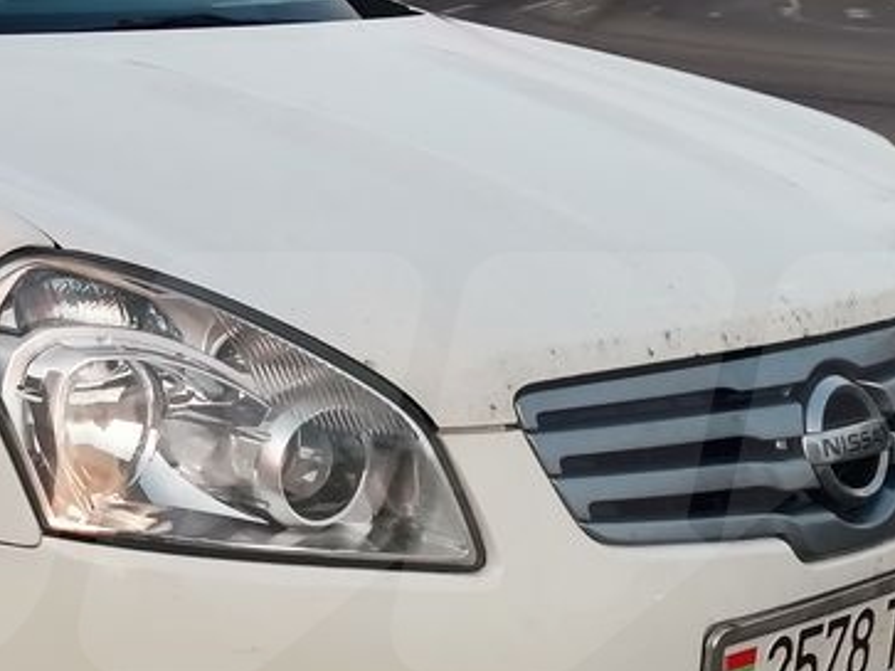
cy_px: 412
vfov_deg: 17.1
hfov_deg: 21.5
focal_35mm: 86
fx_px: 2223
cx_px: -104
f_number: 1.8
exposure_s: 1/100
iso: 320
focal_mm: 4.75
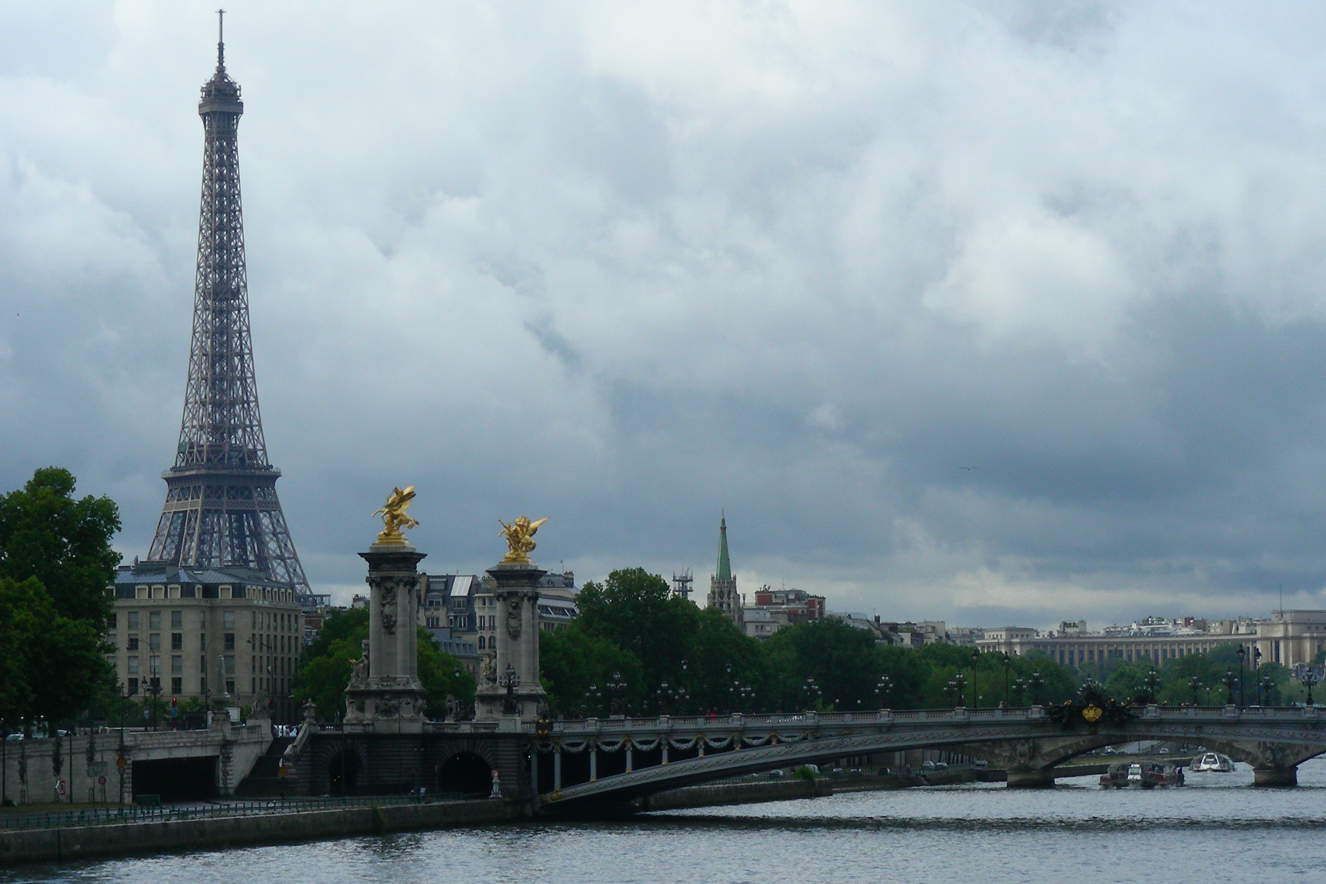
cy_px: 453
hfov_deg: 17.3
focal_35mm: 118
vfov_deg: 11.6
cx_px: 665
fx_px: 4346
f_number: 5.6
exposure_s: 1/461
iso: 50
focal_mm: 18.9
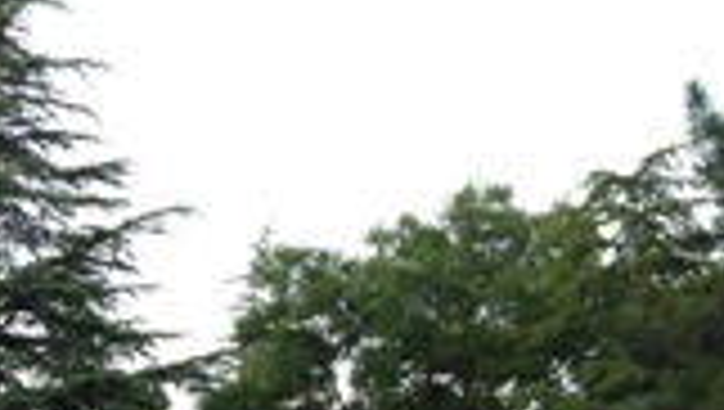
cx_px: -40
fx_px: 1922
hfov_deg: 20.5
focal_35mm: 100
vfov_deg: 11.4
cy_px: 694
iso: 64
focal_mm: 4.13
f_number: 2.4
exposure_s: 1/60
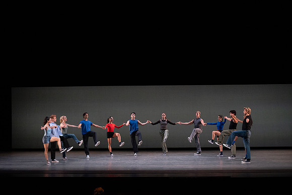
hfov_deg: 24.2
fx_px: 681
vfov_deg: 16.3
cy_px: 98
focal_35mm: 84
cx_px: 146
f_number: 8
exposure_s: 1/400
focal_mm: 84
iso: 8000
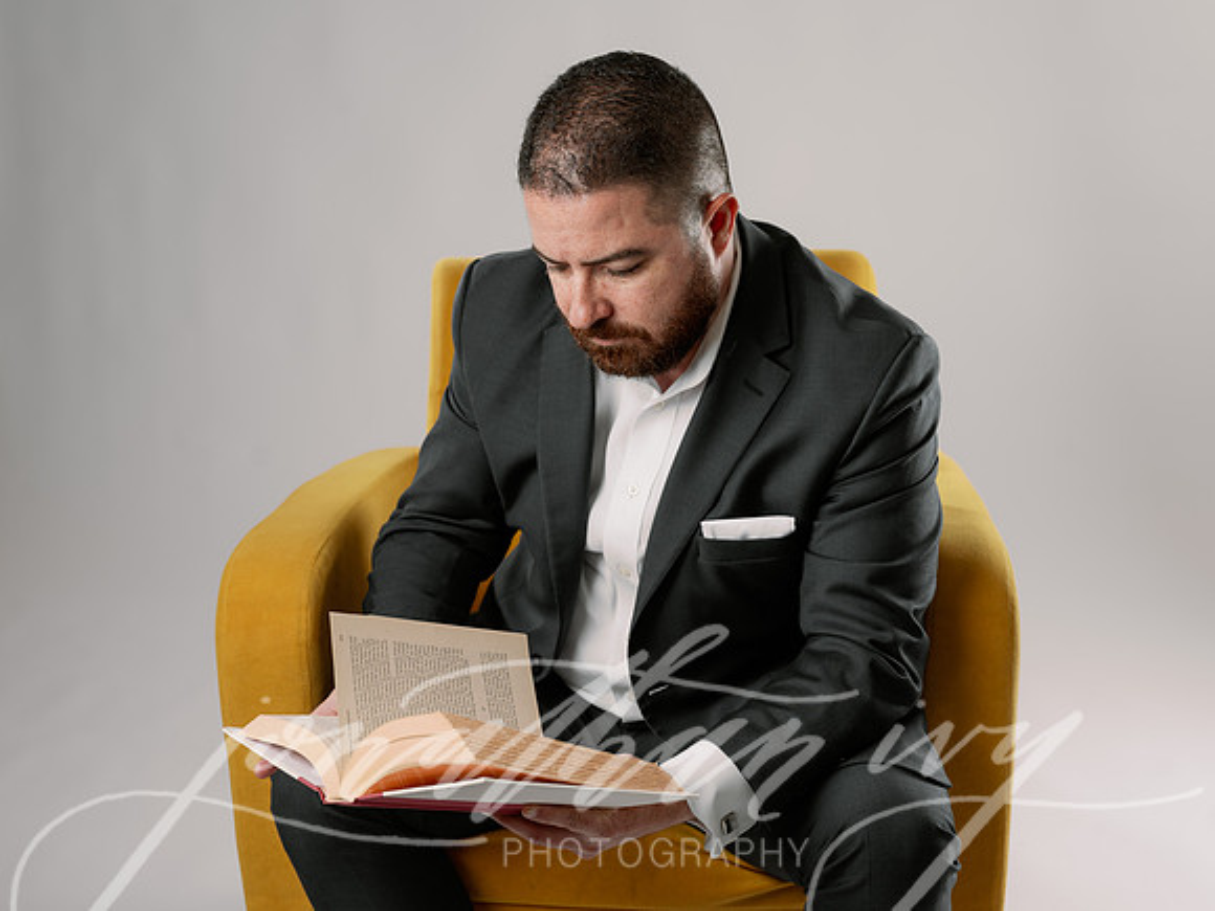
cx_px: 608
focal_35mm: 54
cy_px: 456
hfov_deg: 35.4
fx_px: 1901
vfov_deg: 27.0
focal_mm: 50
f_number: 5
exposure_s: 1/200
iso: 100
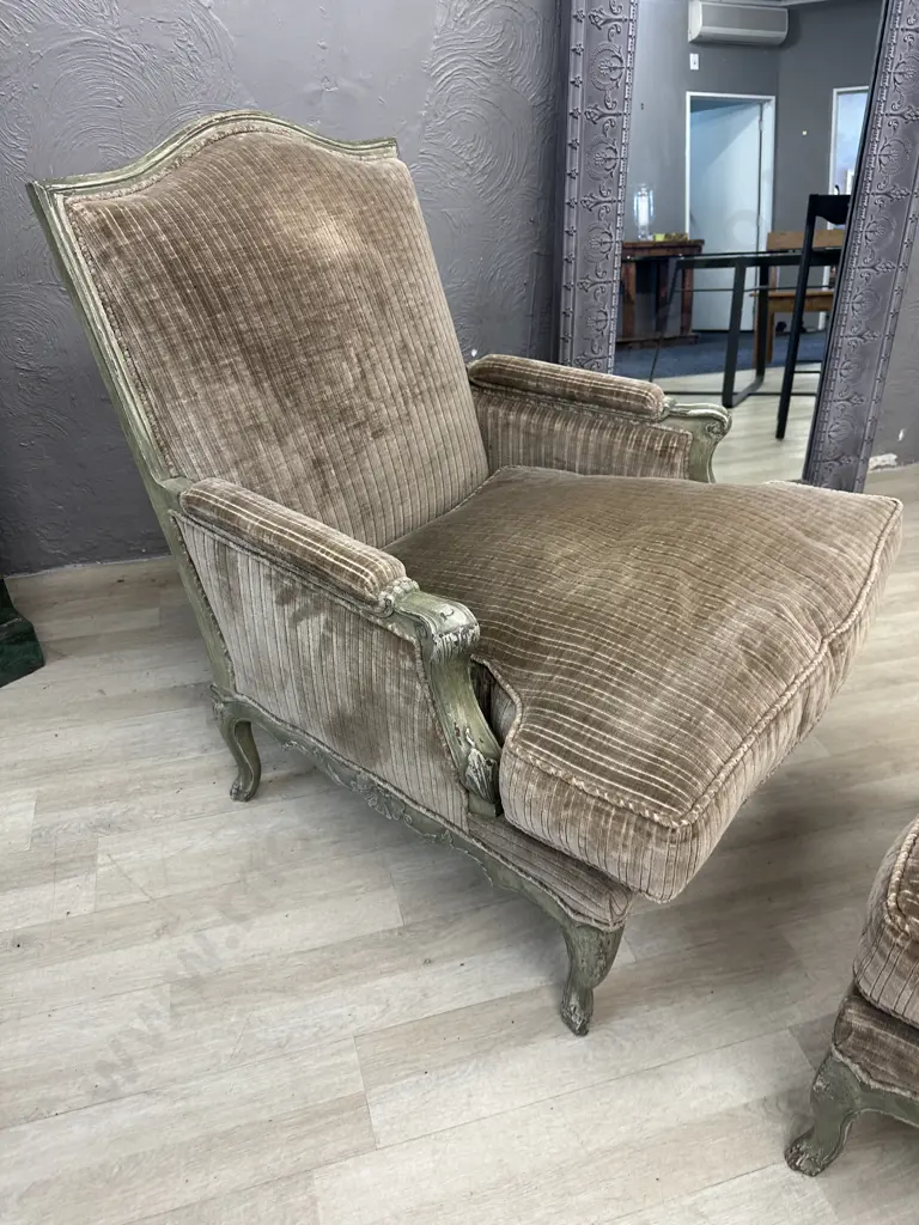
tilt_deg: -34.6
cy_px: 612
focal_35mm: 24
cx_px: 460
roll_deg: -1.6
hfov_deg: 56.8
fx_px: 850
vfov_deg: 71.6
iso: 125
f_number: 1.78
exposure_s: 1/50
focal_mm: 6.86
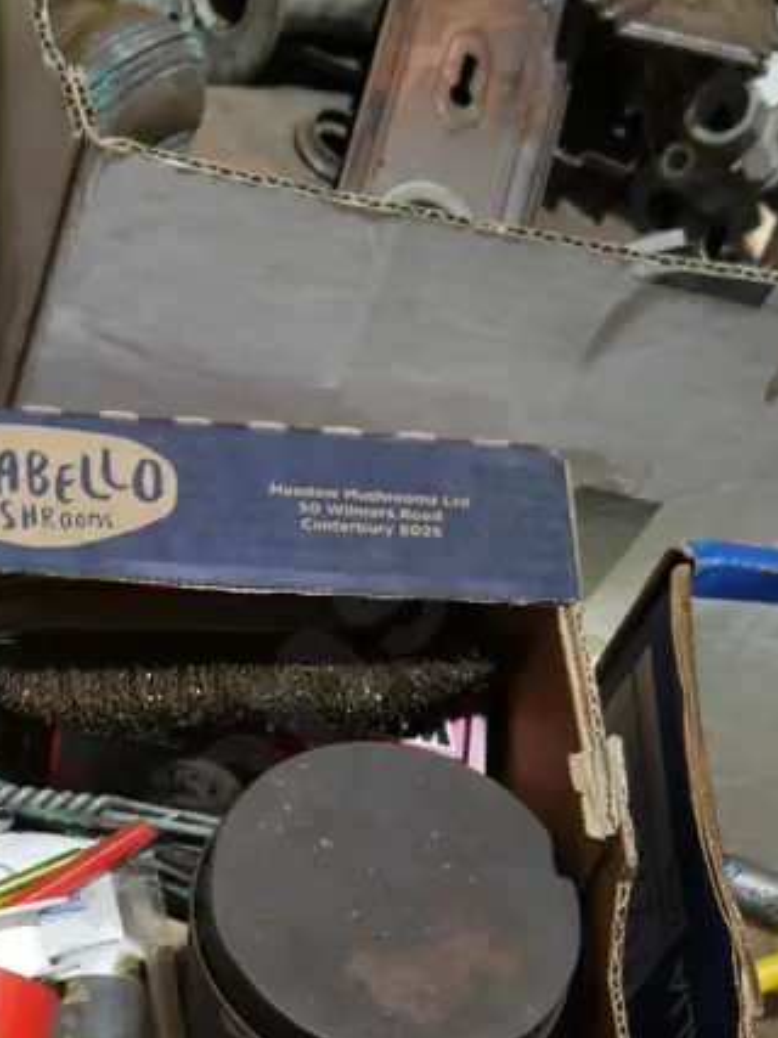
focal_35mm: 72
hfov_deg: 19.9
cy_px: 1082
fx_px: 2159
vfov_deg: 25.5
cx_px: 23
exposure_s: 1/60
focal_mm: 15
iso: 200
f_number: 3.6
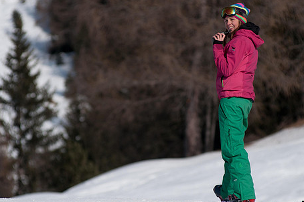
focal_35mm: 383
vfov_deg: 3.6
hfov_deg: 5.4
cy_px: 99
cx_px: 155
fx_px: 3232
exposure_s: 1/1250
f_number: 4.5
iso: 200
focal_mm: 200
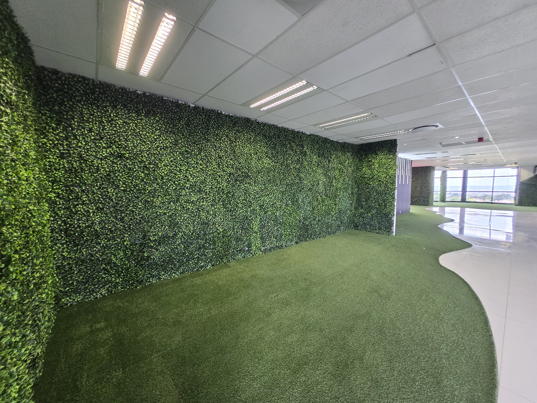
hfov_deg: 106.2
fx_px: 202
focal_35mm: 13
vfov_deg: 89.9
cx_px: 268
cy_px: 202
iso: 160
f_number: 2.2
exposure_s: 1/50
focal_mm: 1.7
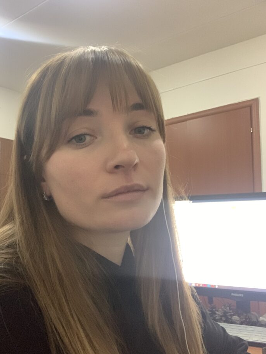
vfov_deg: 51.3
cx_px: 124
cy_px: 193
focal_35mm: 36
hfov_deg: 39.7
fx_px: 369
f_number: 2.2
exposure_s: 1/20
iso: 500
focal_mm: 2.87
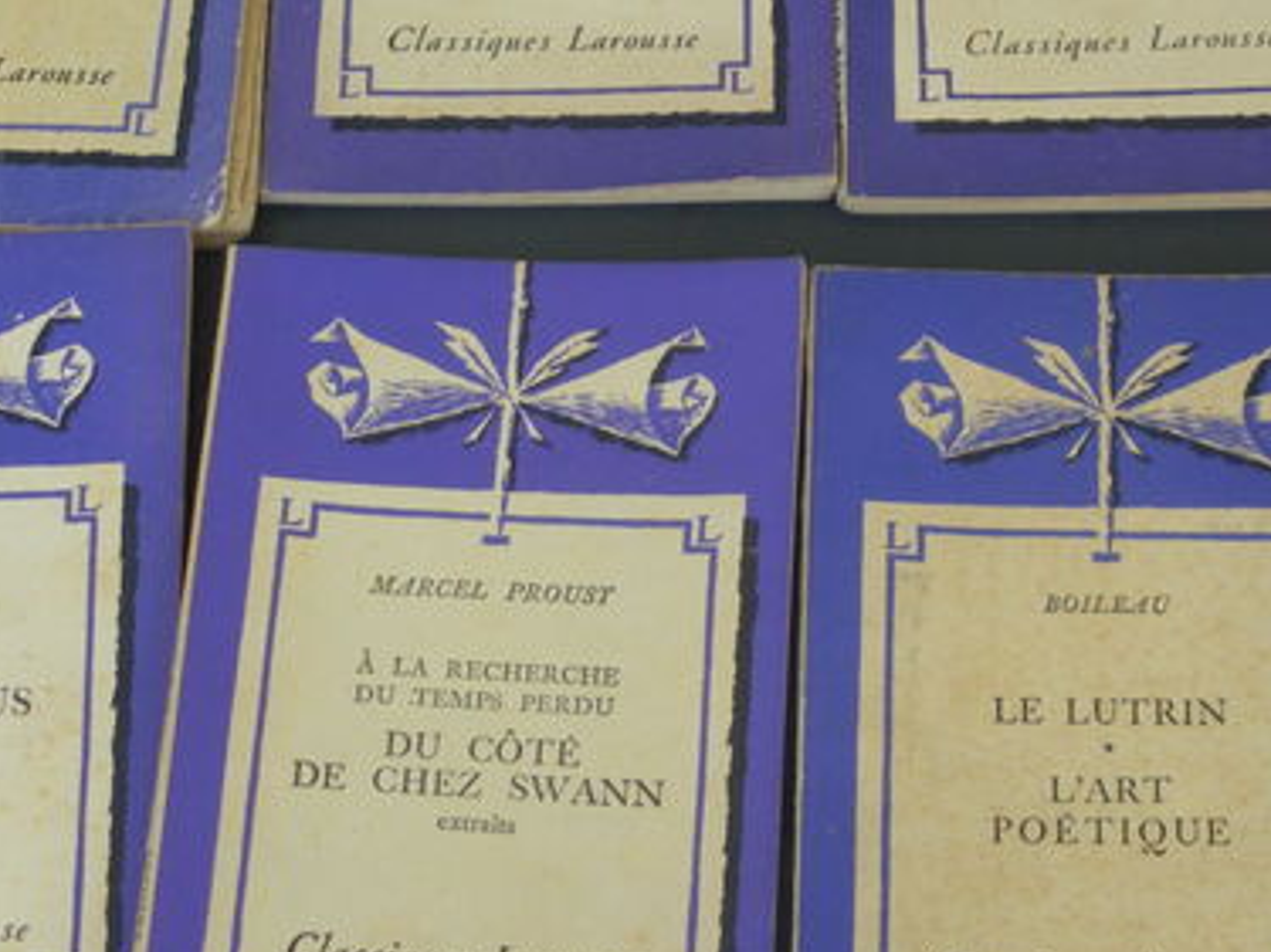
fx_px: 3524
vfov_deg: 15.0
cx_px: 854
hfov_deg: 20.4
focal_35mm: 96
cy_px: -64
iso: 64
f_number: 3.5
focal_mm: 6.3
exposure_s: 1/160
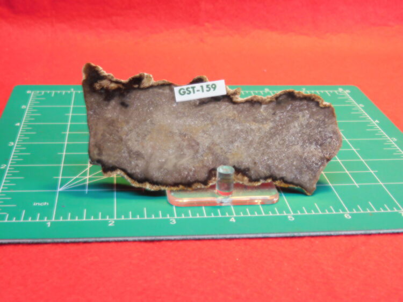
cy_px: 151
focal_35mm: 51
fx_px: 594
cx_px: 202
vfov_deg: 28.6
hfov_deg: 37.5
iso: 200
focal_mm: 9
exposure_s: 1/30
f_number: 3.8
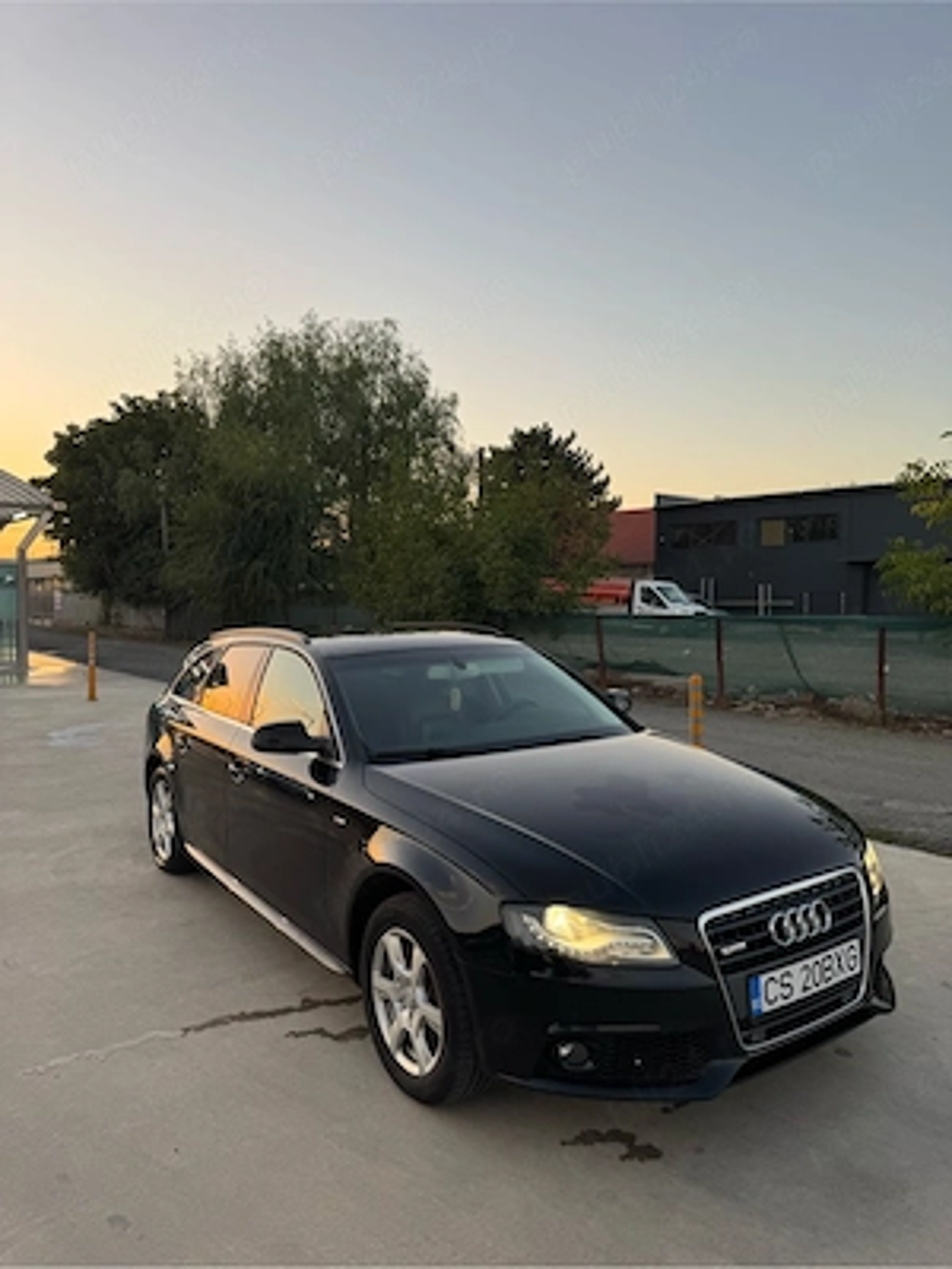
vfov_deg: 71.6
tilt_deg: -1.9
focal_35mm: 24
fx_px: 880
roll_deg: -1.0
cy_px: 634
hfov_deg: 56.8
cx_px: 476
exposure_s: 1/289
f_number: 1.78
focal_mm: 6.76
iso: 80
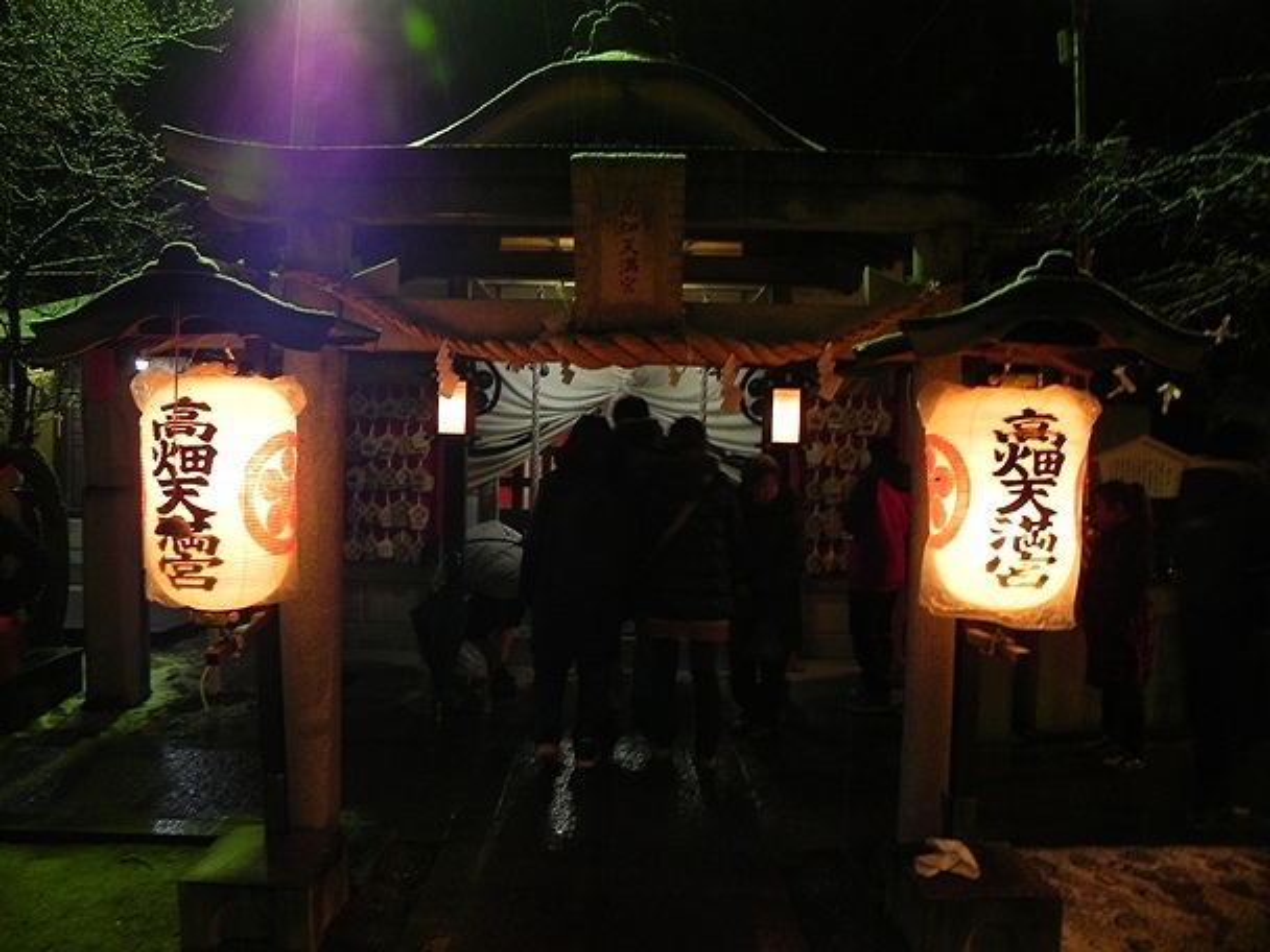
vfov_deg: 53.1
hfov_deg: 67.3
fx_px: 954
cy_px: 476
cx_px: 635
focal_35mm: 26
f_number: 4
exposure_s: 1/6.2
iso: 200
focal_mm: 4.6
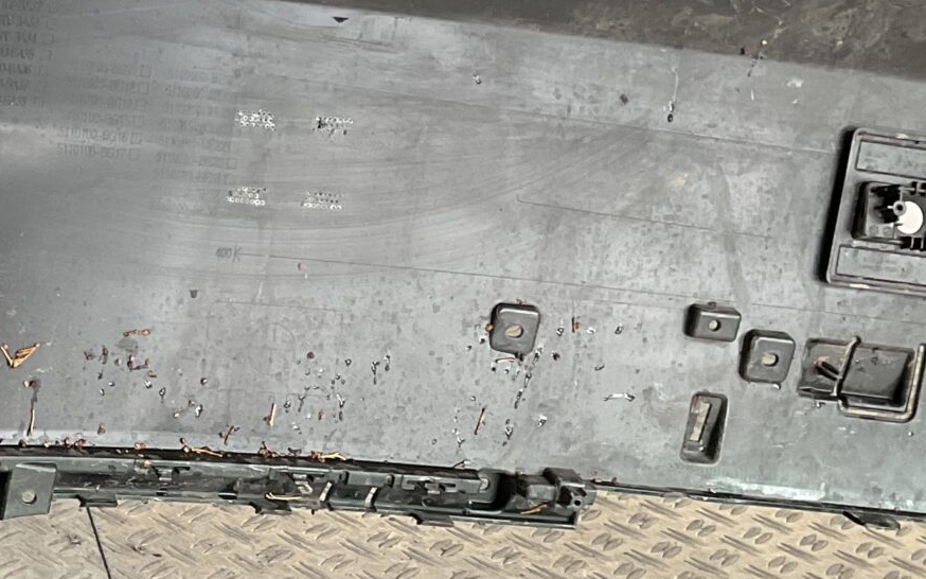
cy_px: 399
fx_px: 2271
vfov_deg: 14.5
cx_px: -147
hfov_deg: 21.6
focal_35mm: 90
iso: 64
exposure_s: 1/120
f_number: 1.8
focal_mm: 3
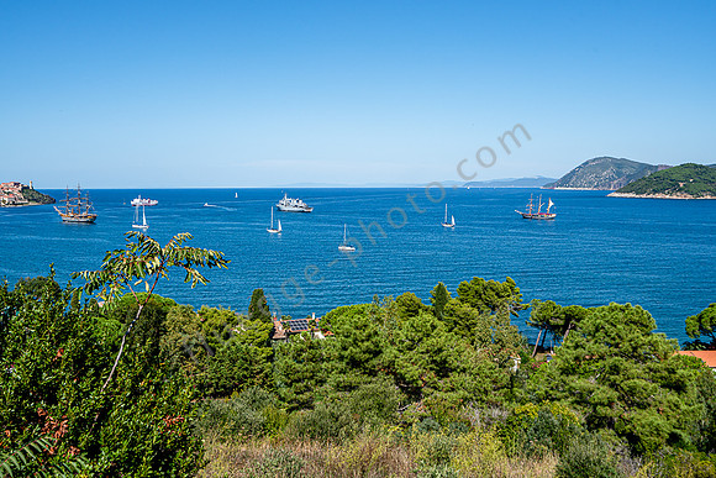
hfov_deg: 52.9
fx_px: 719
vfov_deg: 36.7
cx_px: 358
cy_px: 239
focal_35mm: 36
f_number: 9
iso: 320
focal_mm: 35
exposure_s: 1/800
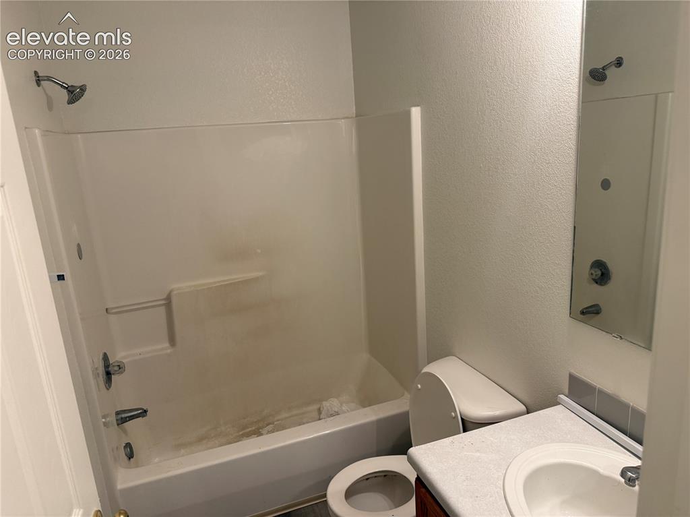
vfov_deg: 56.8
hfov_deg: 71.6
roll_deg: +4.7
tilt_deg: -14.3
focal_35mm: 24
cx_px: 345
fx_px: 478
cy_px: 258
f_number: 1.78
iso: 160
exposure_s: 1/60
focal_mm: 6.76
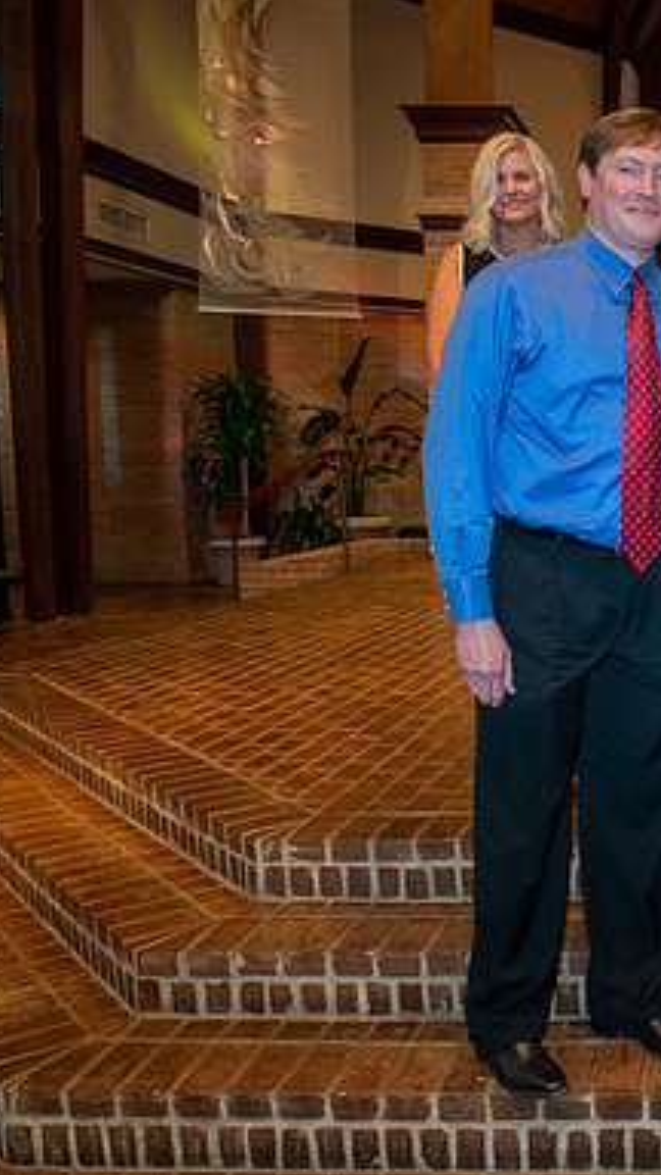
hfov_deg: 27.1
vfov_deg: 52.8
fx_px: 1184
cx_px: 817
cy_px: 588
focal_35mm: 38
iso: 2000
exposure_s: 1/125
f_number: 5.6
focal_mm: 24
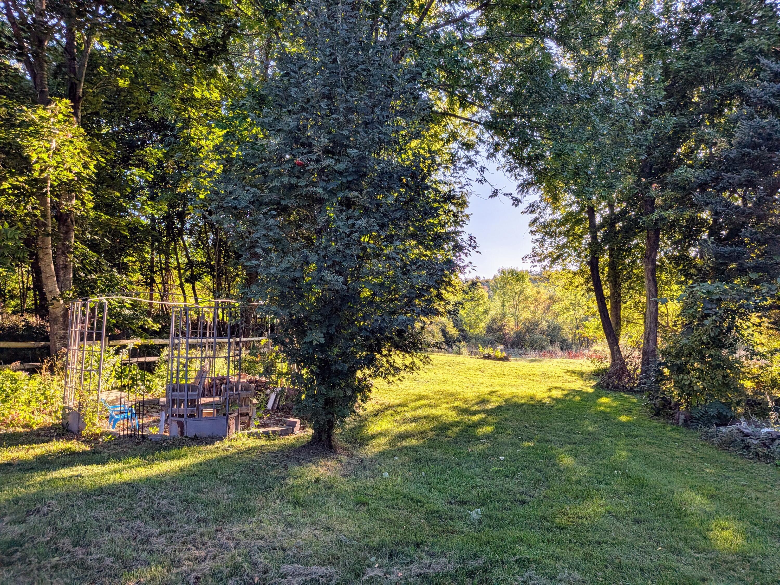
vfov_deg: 56.8
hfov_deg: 71.6
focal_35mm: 24
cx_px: 390
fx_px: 541
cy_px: 292
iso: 26
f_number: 1.7
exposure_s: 1/3597
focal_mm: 4.53
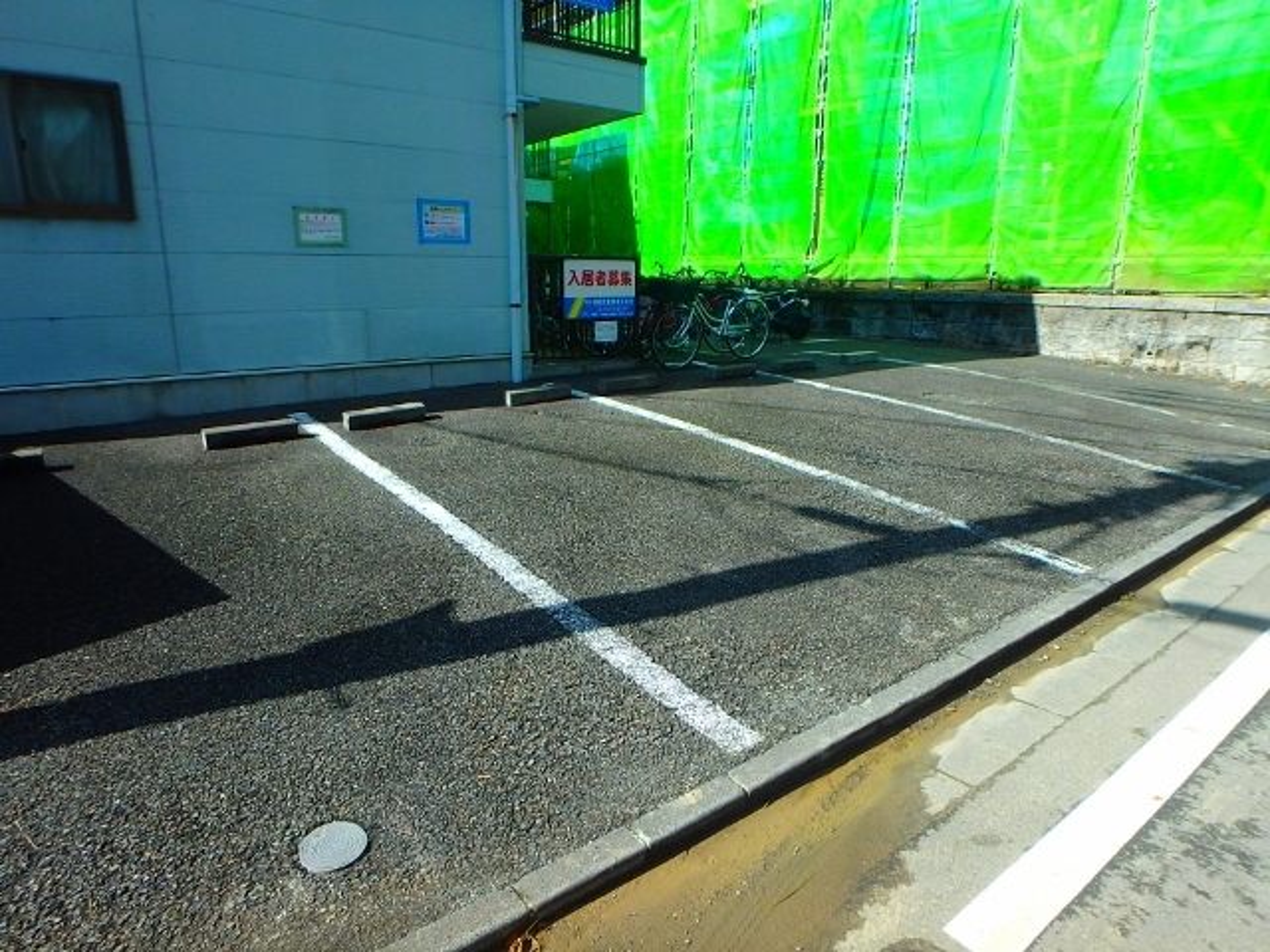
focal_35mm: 21
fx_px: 770
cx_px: 635
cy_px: 476
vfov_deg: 63.4
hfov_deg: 79.0
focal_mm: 3.7
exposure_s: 1/800
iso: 125
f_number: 3.5
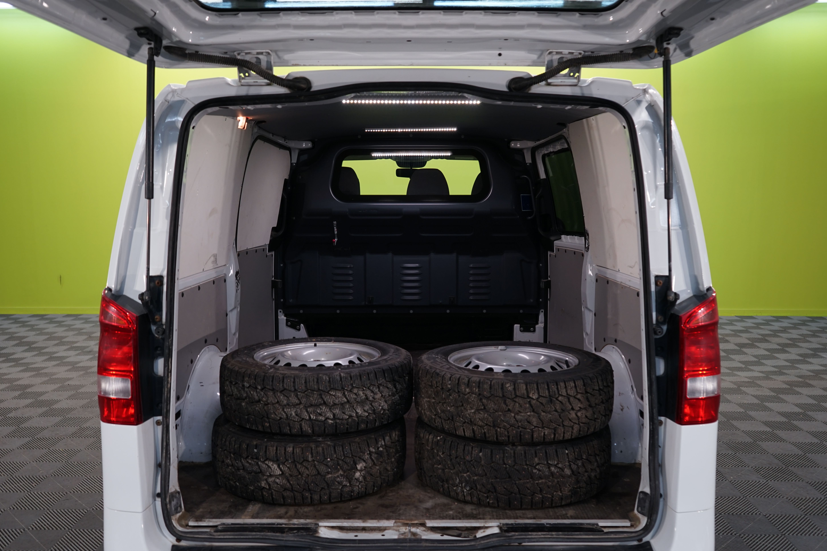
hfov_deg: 58.7
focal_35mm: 32
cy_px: 275
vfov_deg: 41.1
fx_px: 735
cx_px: 413
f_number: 5
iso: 400
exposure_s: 1/30
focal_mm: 31
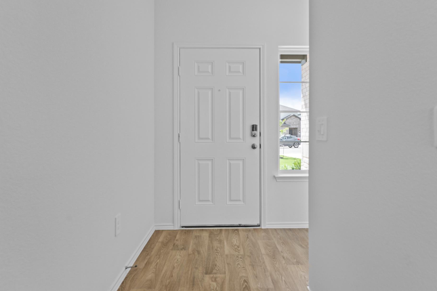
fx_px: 236
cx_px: 222
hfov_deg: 85.6
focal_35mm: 19
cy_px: 129
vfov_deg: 63.2
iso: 1000
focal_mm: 17.4
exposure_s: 1/40
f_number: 6.3
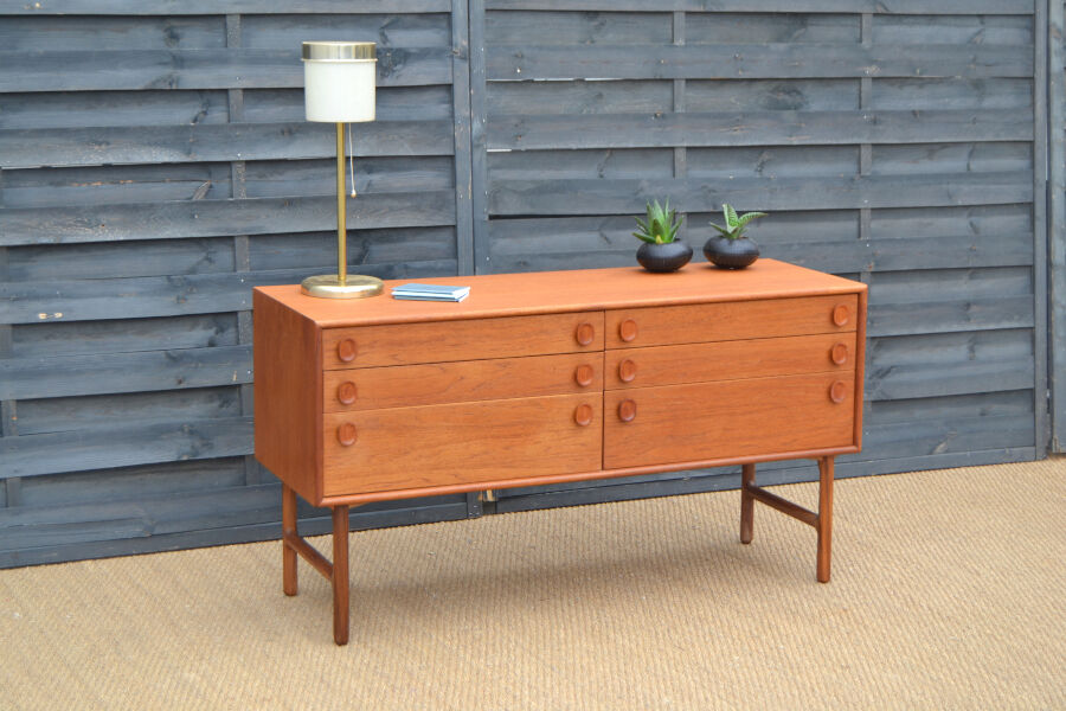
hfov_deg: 29.2
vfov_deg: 19.7
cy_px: 356
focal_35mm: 69
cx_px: 533
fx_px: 2043
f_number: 5.6
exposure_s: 1/125
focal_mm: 46
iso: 200
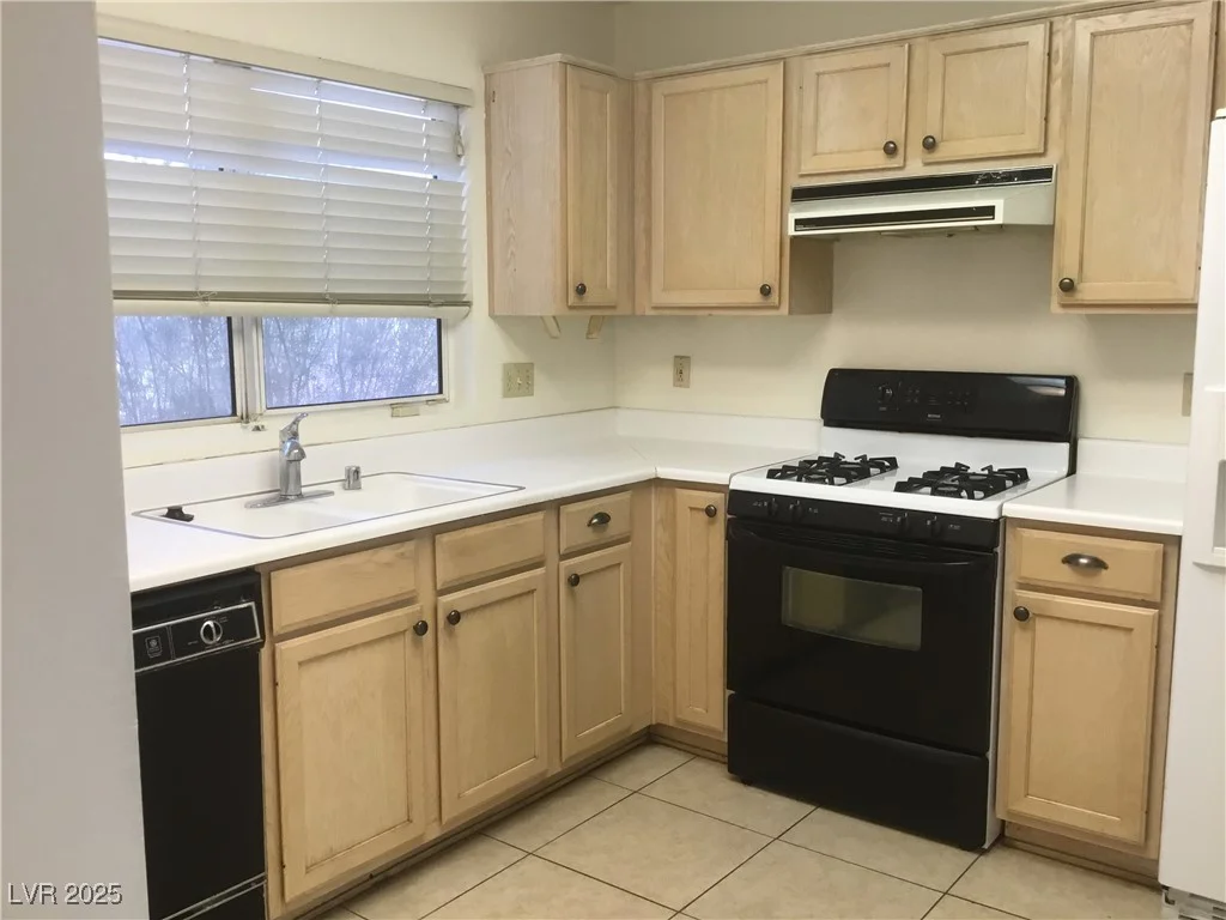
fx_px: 1098
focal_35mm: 31
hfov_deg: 58.4
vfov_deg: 45.4
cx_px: 613
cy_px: 460
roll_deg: +0.0
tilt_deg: -7.4
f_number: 2.4
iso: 50
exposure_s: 1/30
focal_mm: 3.3
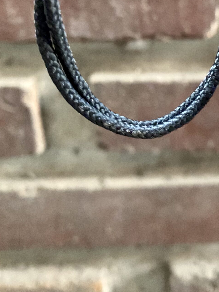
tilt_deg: -16.5
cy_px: 52
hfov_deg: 26.8
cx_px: 209
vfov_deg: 35.5
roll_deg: -0.2
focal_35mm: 52
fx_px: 439
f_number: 1.8
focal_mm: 4.25
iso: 500
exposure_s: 1/41
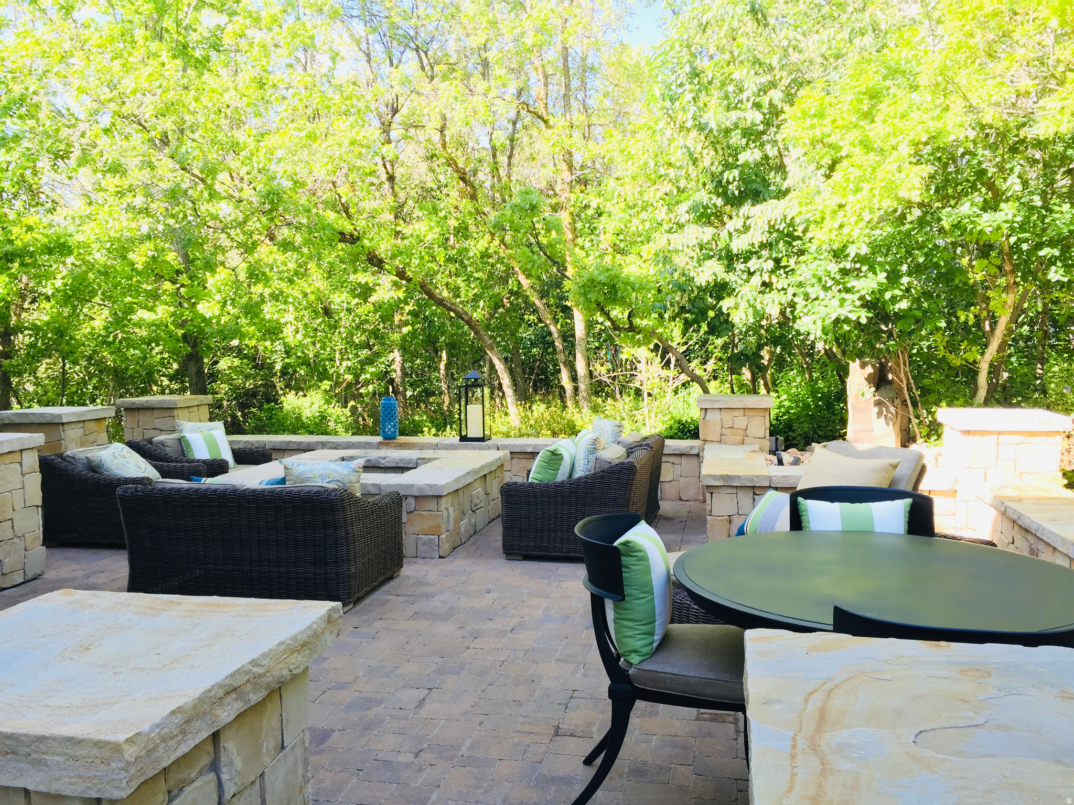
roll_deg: -0.3
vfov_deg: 48.2
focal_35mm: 29
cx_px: 537
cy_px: 402
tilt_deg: -4.4
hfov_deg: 61.7
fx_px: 900
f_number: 2.2
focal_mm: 4.15
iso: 32
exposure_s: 1/120
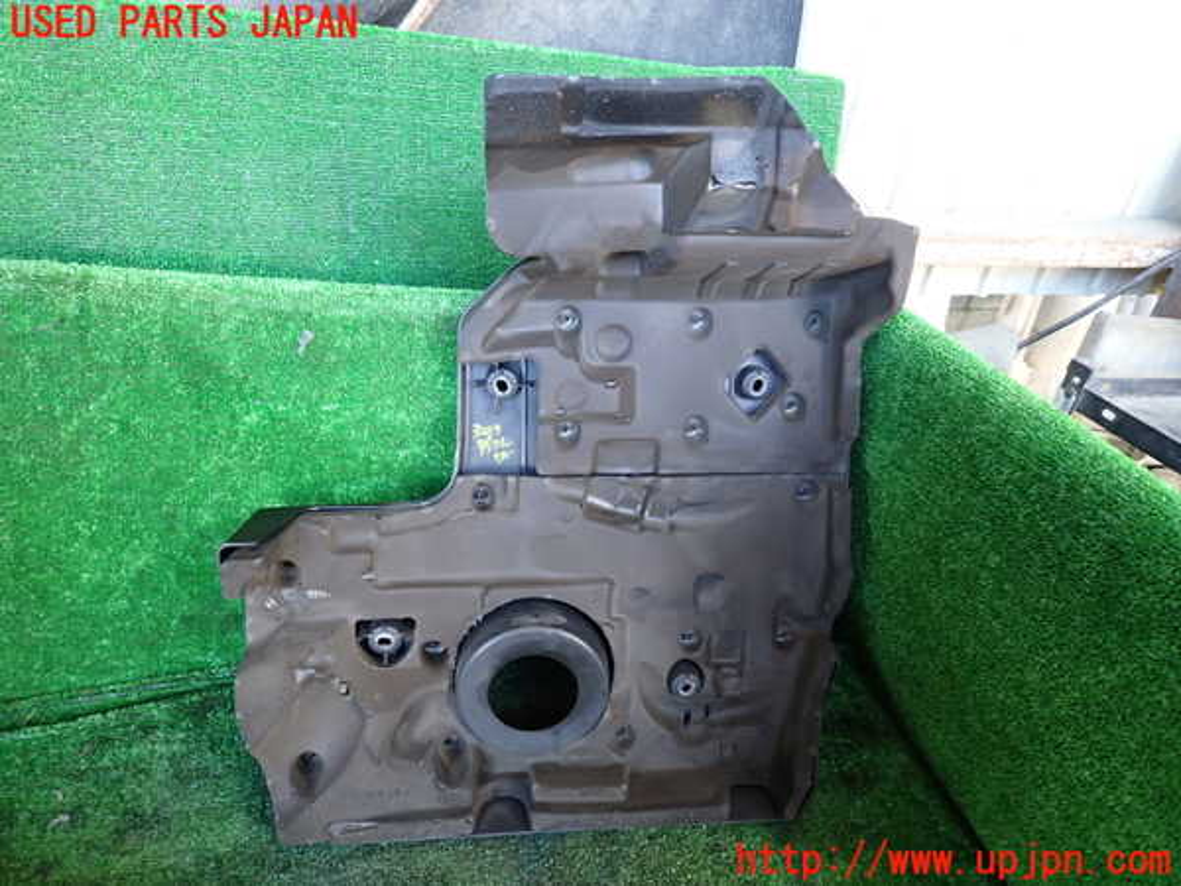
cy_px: 443
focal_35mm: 25
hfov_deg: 69.4
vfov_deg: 54.9
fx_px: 853
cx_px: 590
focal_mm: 4.5
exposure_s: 1/30
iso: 250
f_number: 2
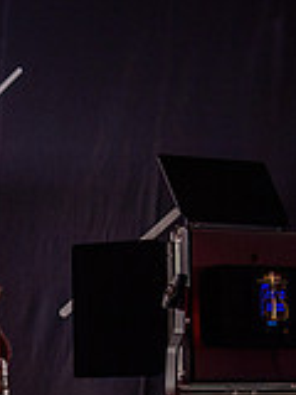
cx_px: -494
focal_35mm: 140
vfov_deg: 13.9
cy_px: 380
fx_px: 1596
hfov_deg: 9.1
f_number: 3.2
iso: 1000
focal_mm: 34
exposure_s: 1/80
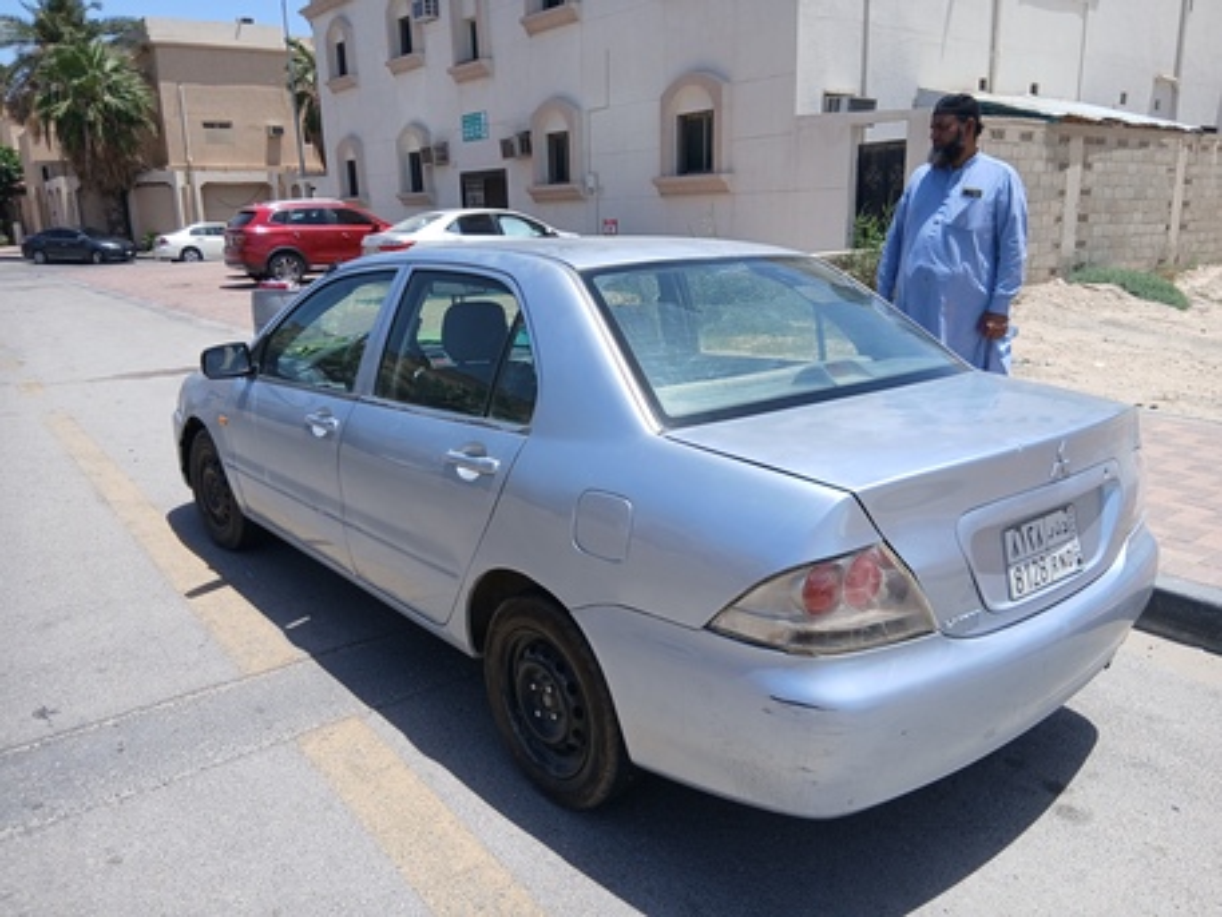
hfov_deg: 67.3
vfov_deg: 53.1
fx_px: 918
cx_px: 611
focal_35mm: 26
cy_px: 458
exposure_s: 1/534
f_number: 1.8
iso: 20
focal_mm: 3.98
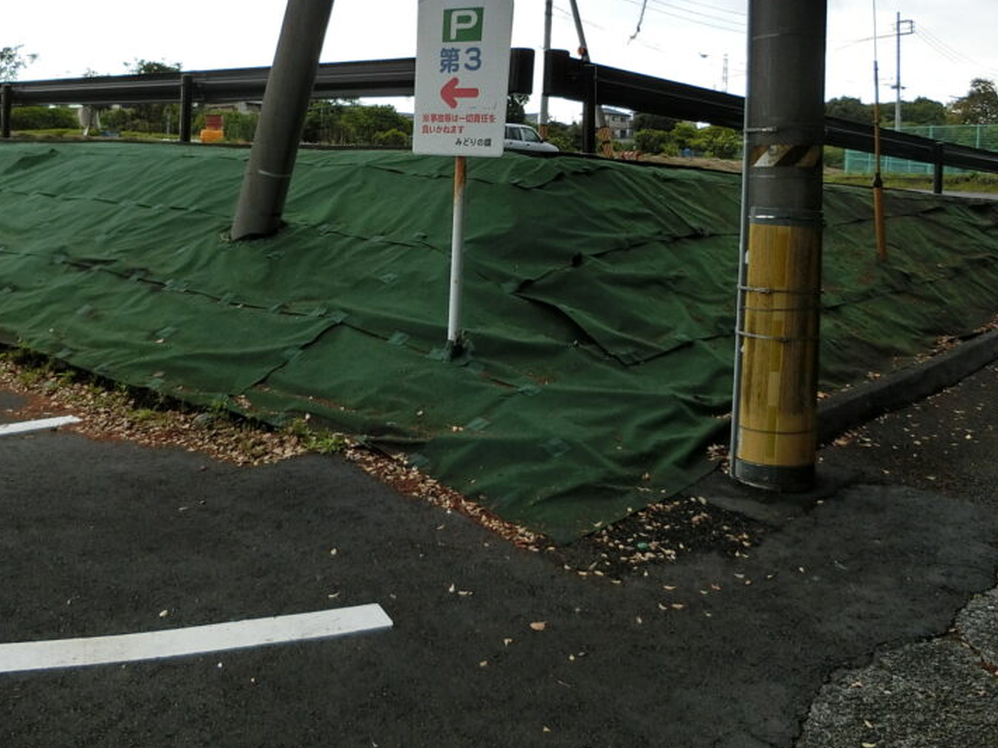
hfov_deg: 51.3
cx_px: 476
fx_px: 1038
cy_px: 250
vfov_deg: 39.2
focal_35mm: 36
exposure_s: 1/125
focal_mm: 4.5
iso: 80
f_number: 3.5
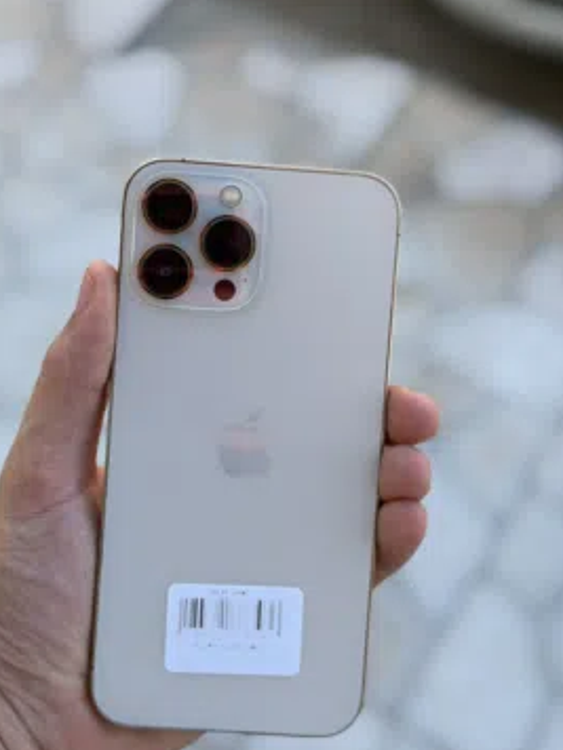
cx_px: 261
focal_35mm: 54
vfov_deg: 35.5
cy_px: 343
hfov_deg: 27.0
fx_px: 1171
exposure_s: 1/762
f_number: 1.78
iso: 64
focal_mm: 6.76
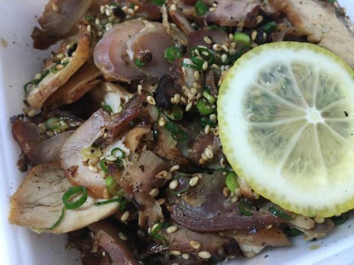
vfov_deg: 48.2
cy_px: 132
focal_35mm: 29
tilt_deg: -63.6
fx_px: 297
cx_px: 177
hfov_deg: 61.7
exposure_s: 1/30
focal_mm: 4.15
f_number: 2.2
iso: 160
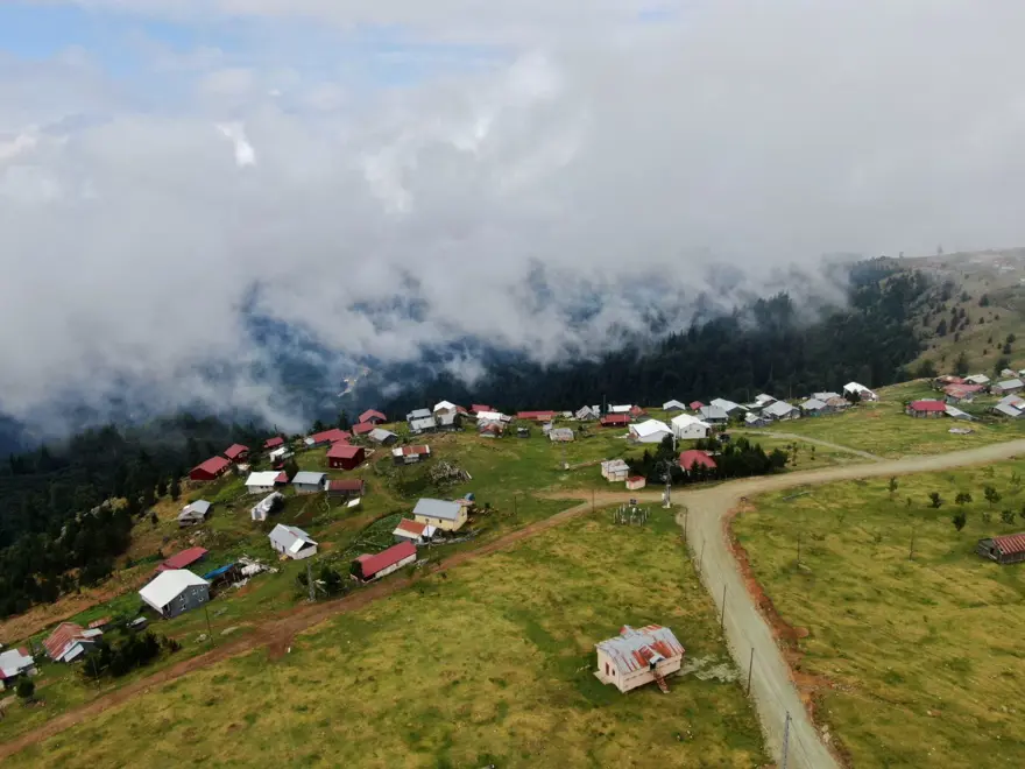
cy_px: 384
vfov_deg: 56.8
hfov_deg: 71.6
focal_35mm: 24
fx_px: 711
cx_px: 512
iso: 110
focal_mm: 4.39
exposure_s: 1/2000
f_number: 2.8
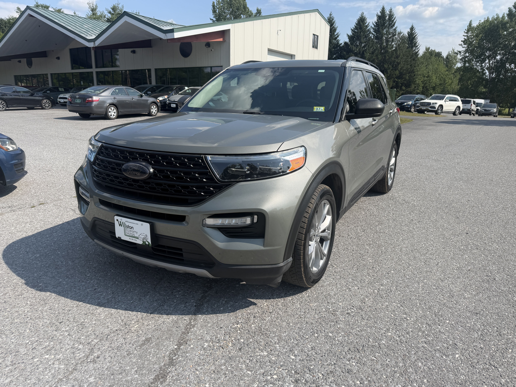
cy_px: 194
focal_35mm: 24
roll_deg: -0.4
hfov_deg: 71.6
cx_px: 258
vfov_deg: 56.8
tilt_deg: -14.1
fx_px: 358
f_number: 1.78
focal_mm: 6.76
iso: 80
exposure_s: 1/4405
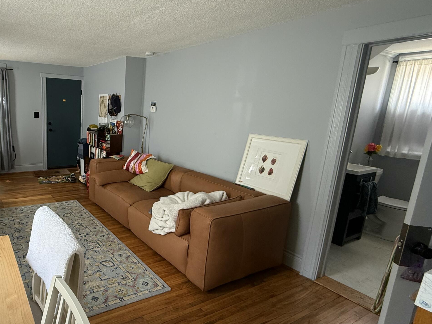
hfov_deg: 70.9
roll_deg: -1.3
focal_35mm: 22
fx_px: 275
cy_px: 161
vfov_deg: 61.1
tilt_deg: -10.3
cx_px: 105
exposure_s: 1/60
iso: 200
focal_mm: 2.22
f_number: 2.2
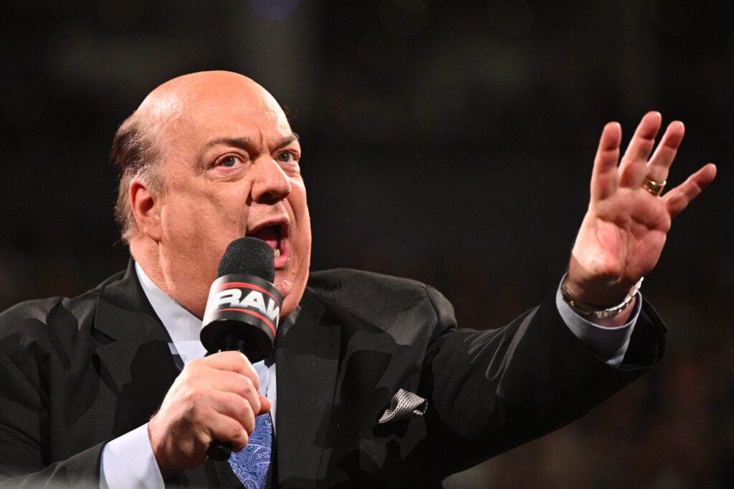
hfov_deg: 8.1
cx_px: 367
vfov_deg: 5.4
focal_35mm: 255
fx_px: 5200
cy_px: 244
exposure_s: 1/800
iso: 6400
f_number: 2.8
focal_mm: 170
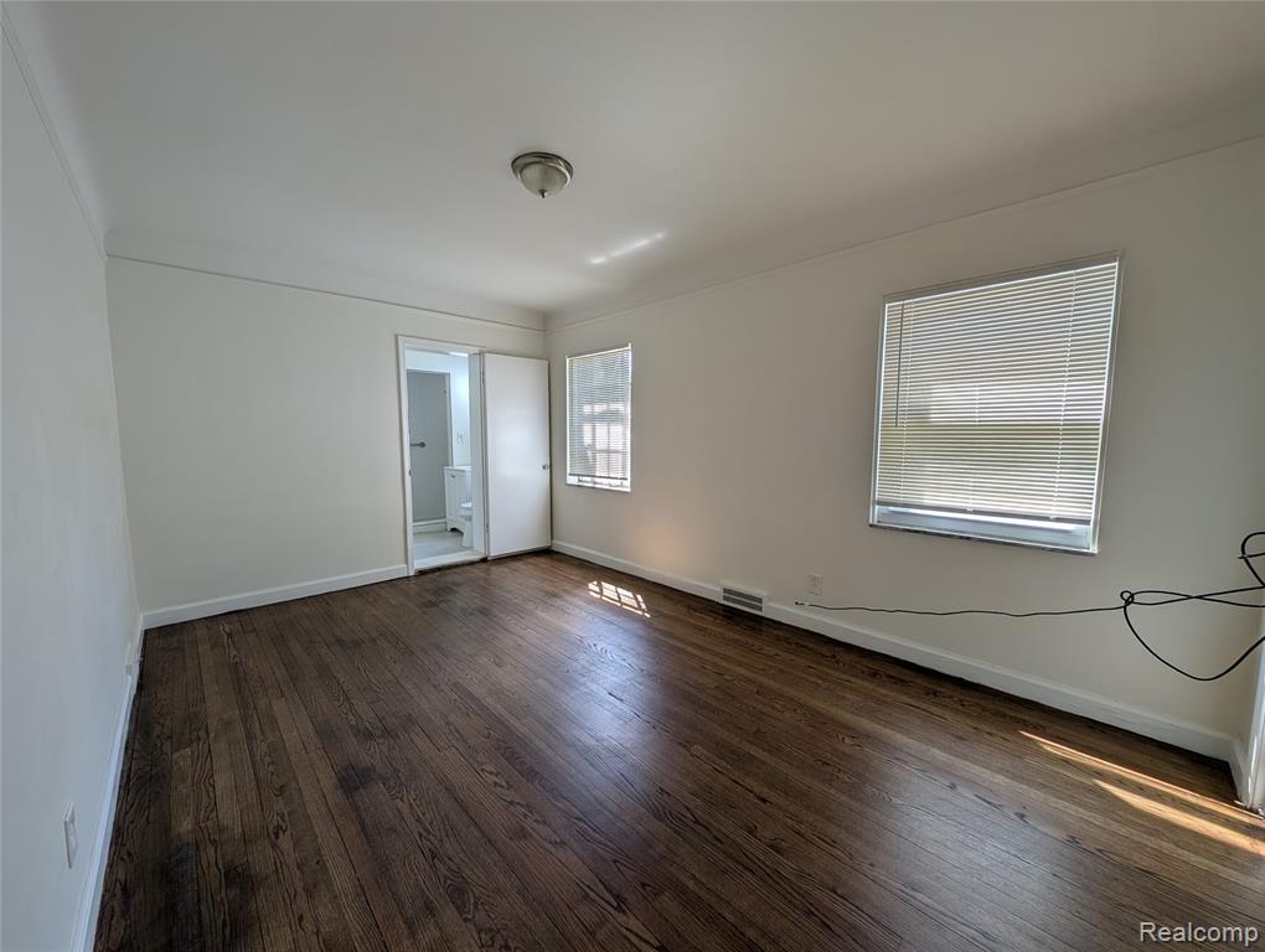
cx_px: 632
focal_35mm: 12
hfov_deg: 110.5
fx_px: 439
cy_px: 476
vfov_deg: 94.6
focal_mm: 2.23
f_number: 1.95
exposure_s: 1/120
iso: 41
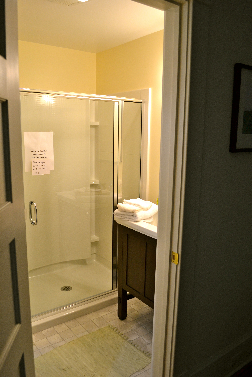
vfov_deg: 67.4
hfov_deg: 47.9
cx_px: 126
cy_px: 188
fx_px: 283
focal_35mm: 27
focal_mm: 18
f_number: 3.5
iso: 500
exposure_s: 1/60
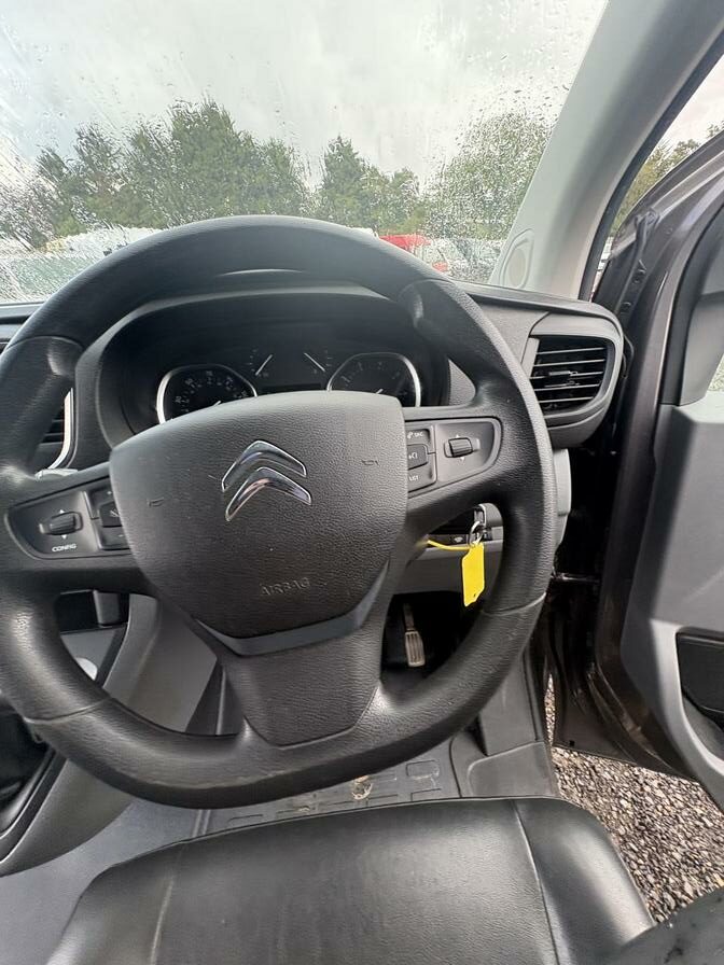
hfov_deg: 85.7
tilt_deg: -24.7
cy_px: 482
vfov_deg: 102.1
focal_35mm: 14
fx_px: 390
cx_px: 362
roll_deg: -0.3
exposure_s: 1/99
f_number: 2.2
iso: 125
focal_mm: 2.22
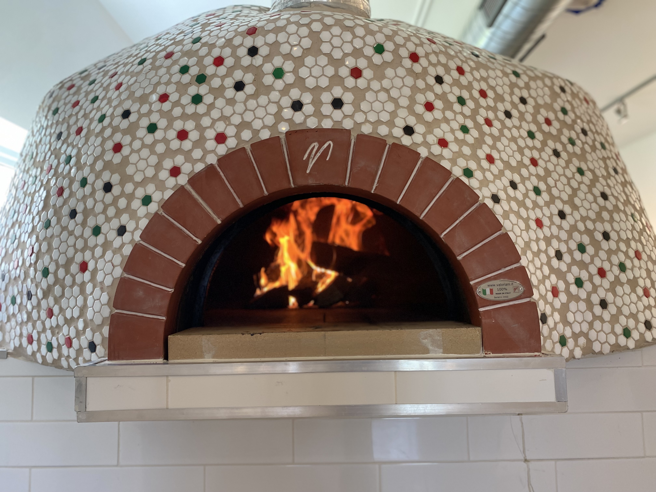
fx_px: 493
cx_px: 328
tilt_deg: +3.8
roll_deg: +0.8
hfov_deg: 67.3
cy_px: 246
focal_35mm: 26
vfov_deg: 53.1
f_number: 1.8
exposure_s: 1/60
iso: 125
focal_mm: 4.25
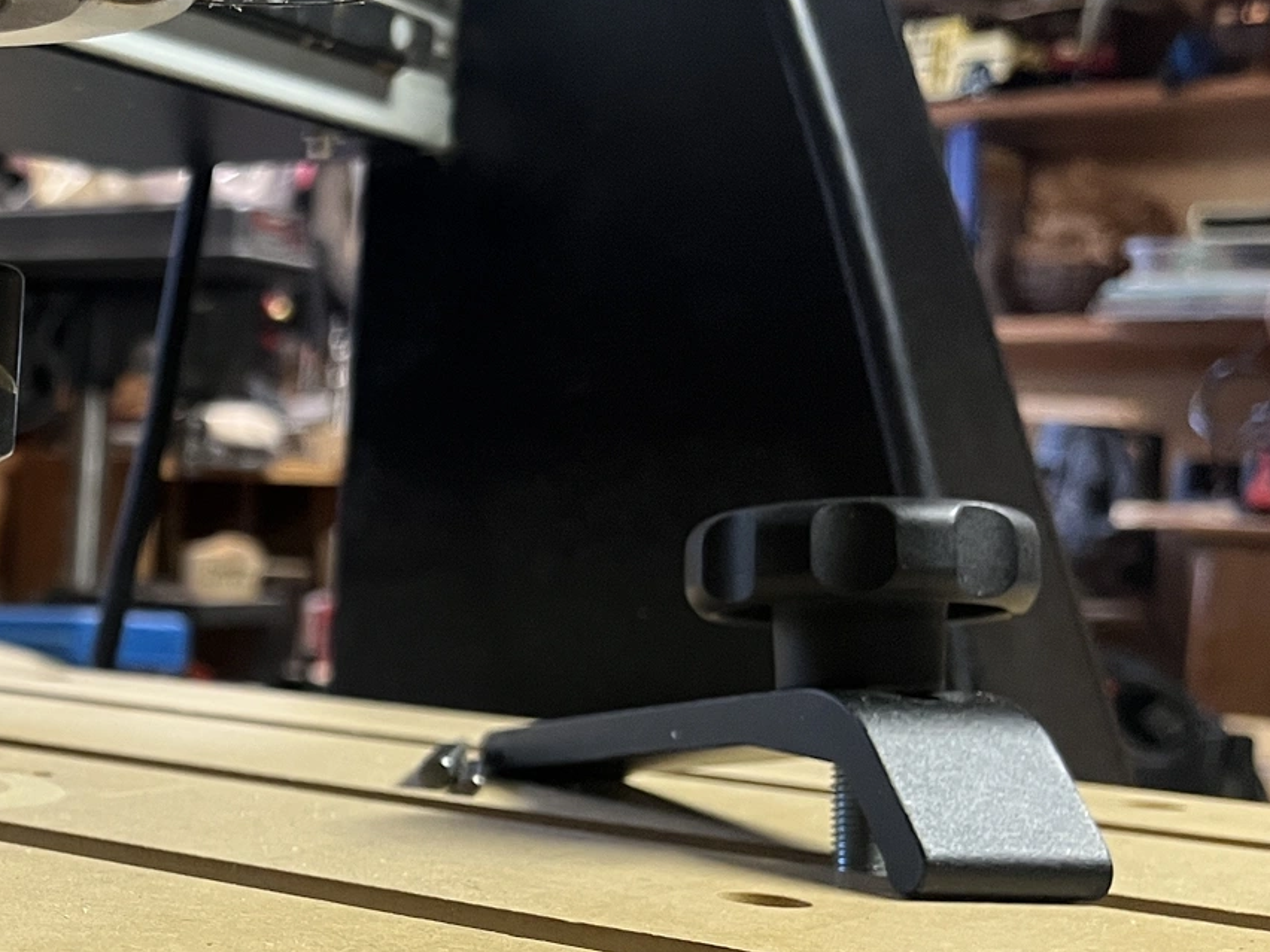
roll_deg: -2.6
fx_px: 2238
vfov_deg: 23.9
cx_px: -215
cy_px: 645
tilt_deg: -6.2
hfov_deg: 28.1
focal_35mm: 61
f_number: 1.6
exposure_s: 1/60
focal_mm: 5.1
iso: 200
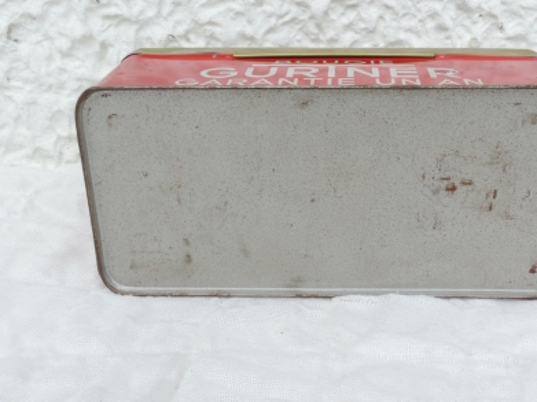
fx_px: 713
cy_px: 174
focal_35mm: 46
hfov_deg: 41.0
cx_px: 331
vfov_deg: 31.5
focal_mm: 5.3
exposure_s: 1/80
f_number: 6.9
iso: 80
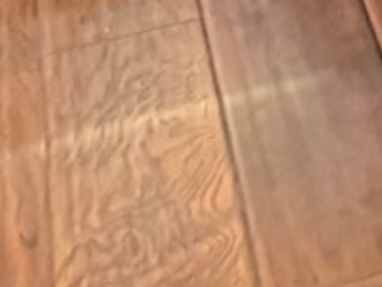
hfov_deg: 8.5
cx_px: 1169
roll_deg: +1.7
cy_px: -728
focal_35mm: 191
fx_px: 2109
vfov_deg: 6.7
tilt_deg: -9.1
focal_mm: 6.76
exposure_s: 1/17
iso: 1600
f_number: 1.78
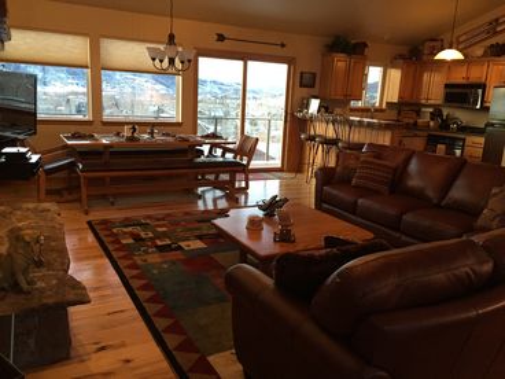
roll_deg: -3.5
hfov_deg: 61.7
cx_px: 252
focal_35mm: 29
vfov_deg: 48.2
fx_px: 423
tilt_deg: -13.8
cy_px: 190
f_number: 2.2
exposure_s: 1/30
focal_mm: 4.15
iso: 160
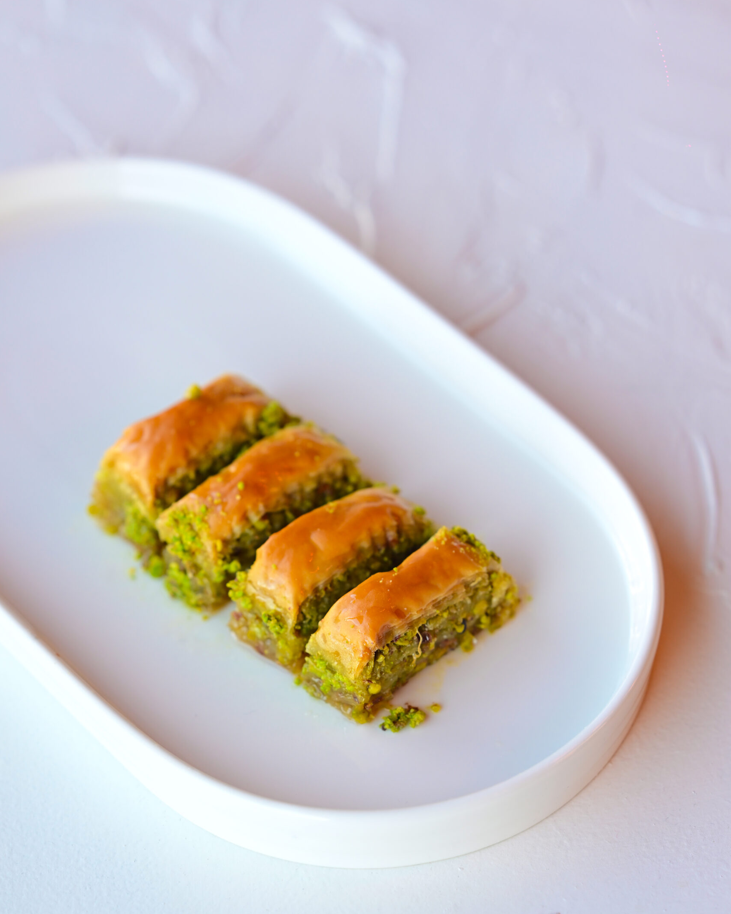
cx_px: 366
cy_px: 547
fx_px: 2596
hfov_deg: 16.0
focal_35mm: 96
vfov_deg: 19.9
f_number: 3.5
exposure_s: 1/125
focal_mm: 85
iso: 320
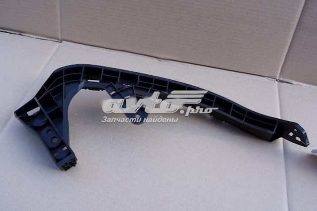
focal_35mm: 33
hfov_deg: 57.2
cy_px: 106
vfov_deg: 39.9
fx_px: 290
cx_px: 158
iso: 100
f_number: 5.6
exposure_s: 1/125
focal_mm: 22
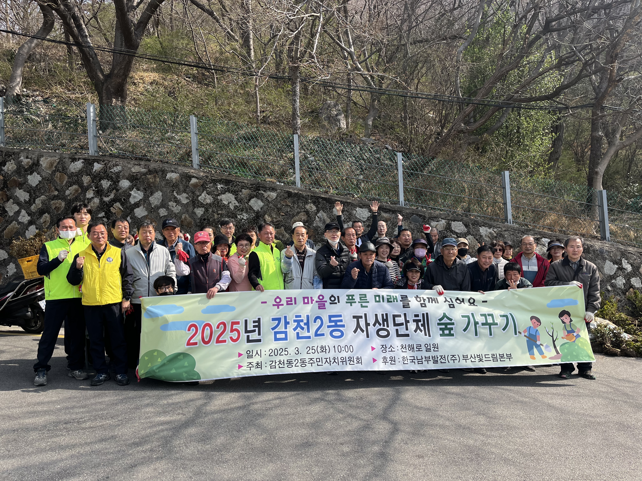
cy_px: 240
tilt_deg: -0.3
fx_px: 482
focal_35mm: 26
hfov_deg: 67.3
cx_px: 321
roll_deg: +3.0
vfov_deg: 53.1
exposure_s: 1/1580
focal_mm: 5.1
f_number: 1.6
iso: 50
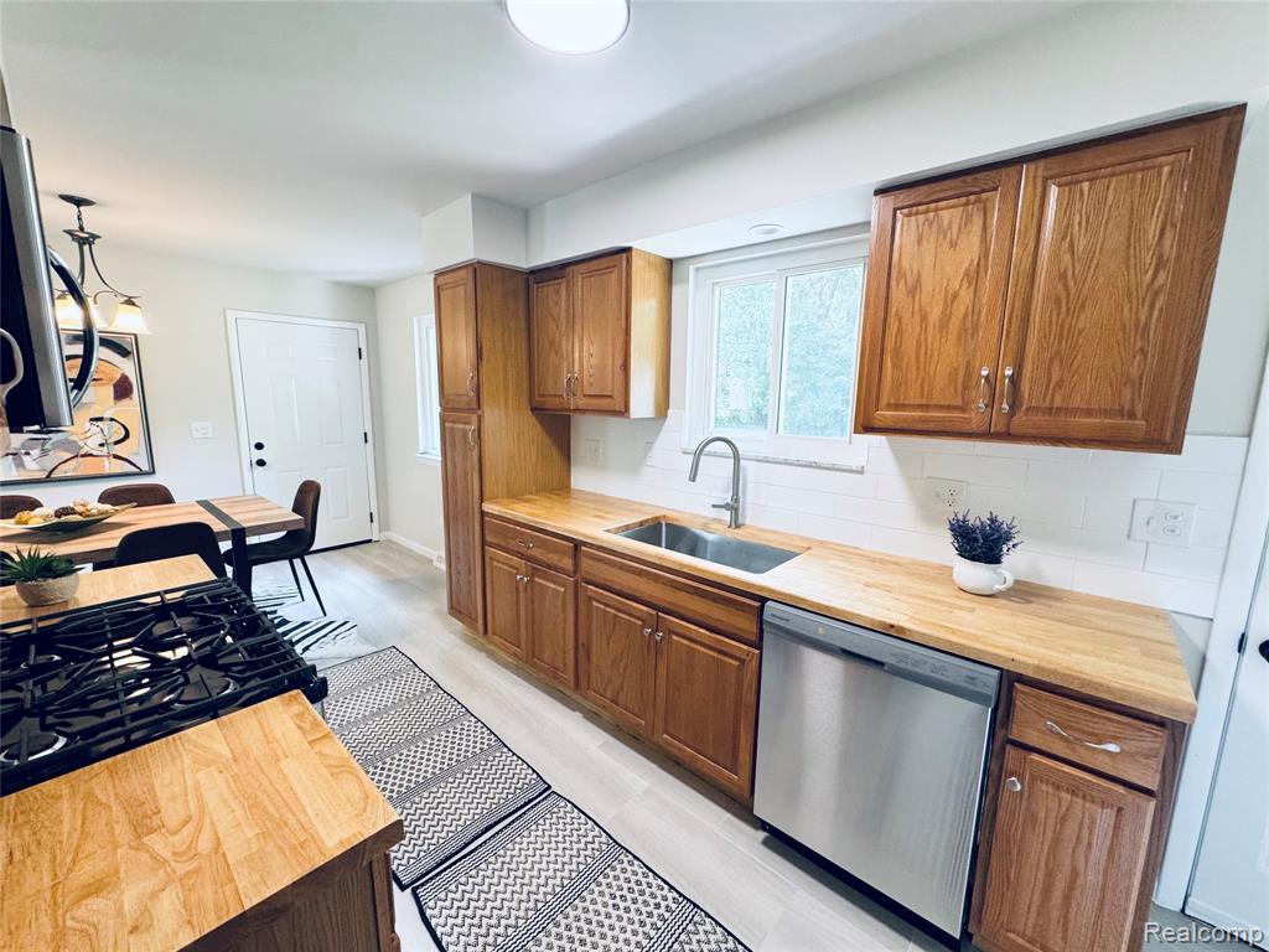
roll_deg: -1.2
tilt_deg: -9.5
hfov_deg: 102.1
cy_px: 476
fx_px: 513
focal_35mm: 14
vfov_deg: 85.7
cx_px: 634
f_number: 2.2
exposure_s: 1/120
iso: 250
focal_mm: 2.22
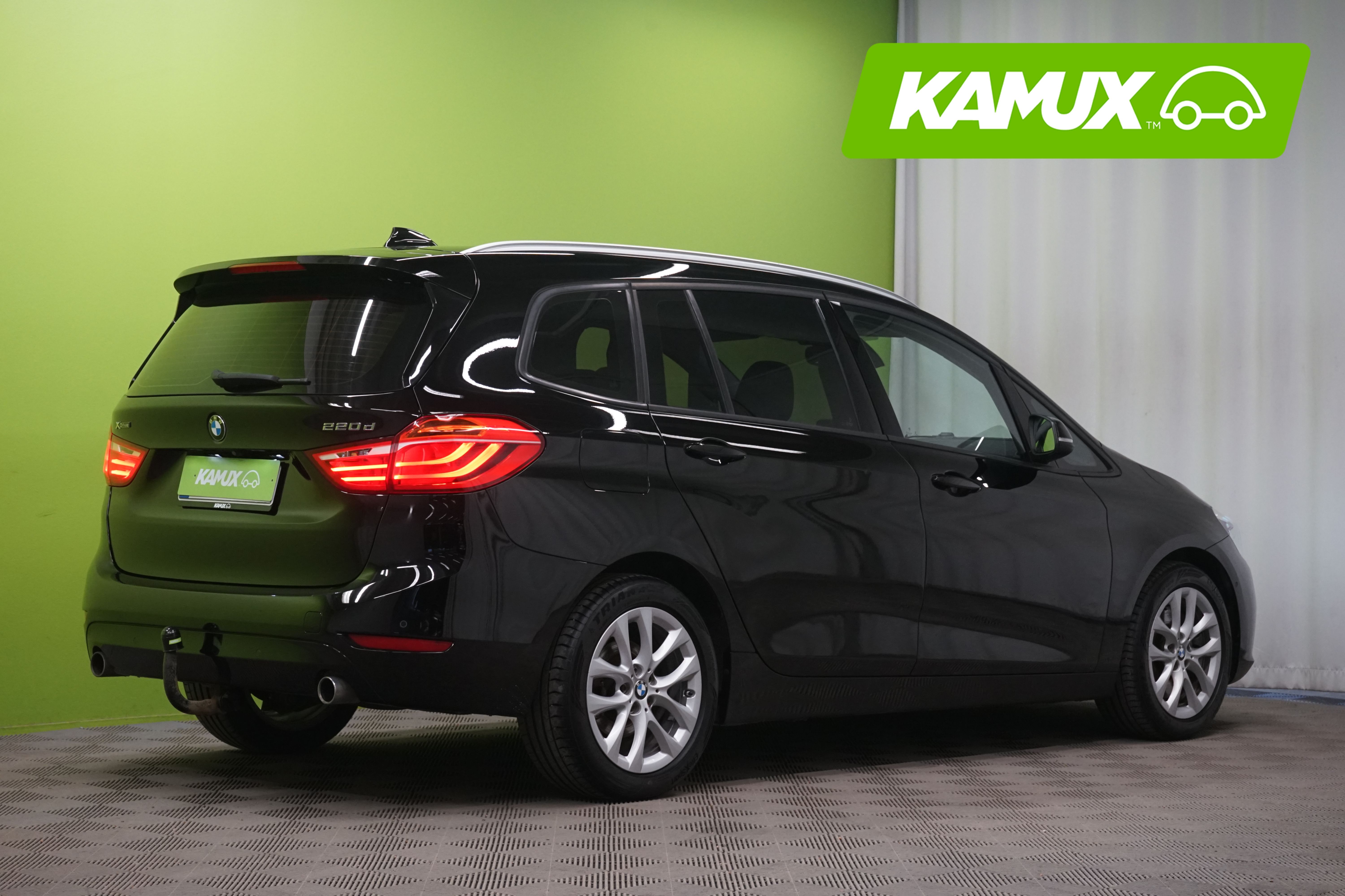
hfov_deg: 28.8
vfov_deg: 19.5
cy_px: 448
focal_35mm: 70
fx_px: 2615
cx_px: 672
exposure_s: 1/25
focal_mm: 70
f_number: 9
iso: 2000
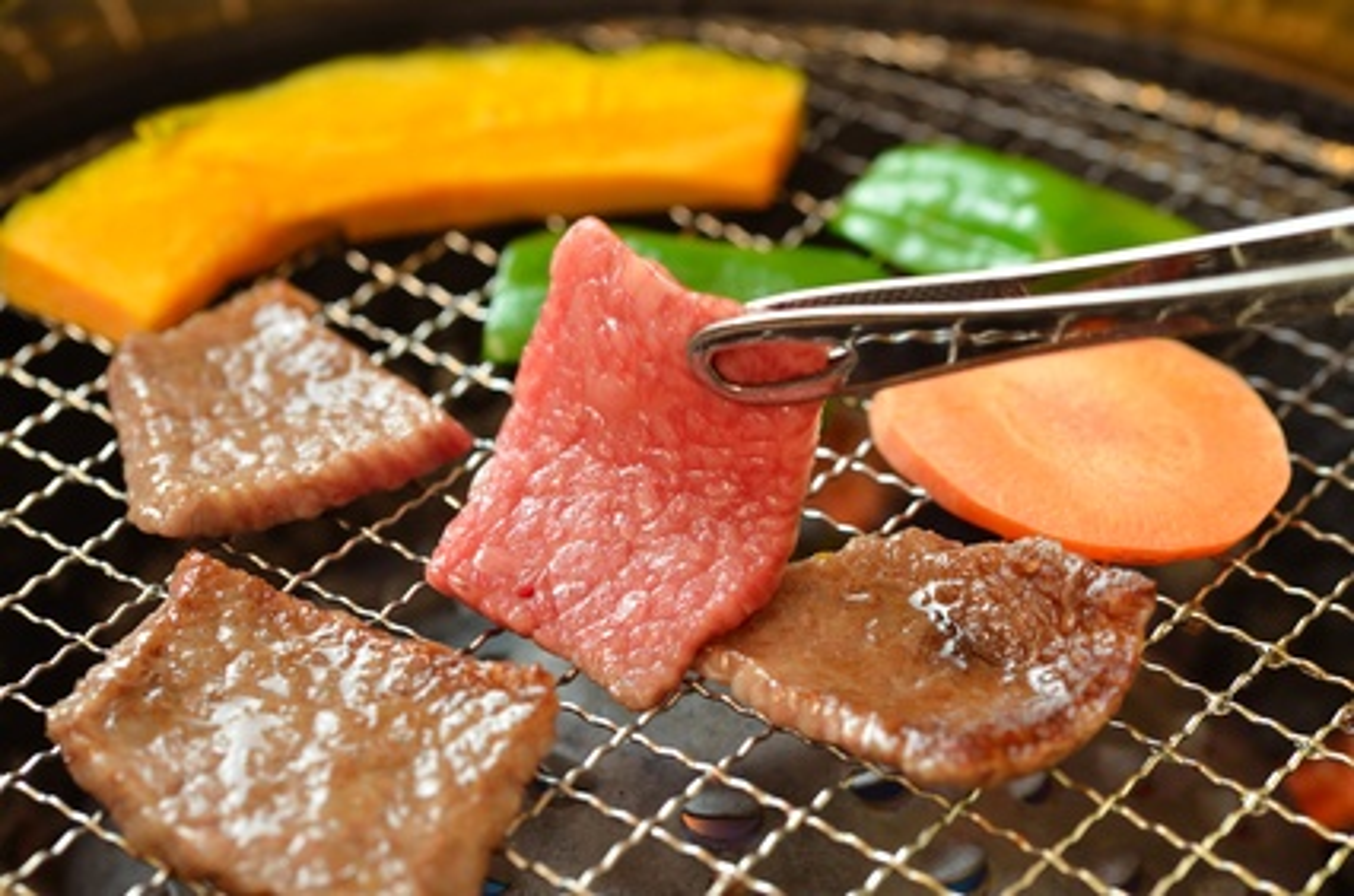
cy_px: 448
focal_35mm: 90
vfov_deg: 15.1
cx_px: 677
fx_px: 3377
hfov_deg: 22.7
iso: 200
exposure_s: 1/13
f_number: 6.3
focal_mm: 60
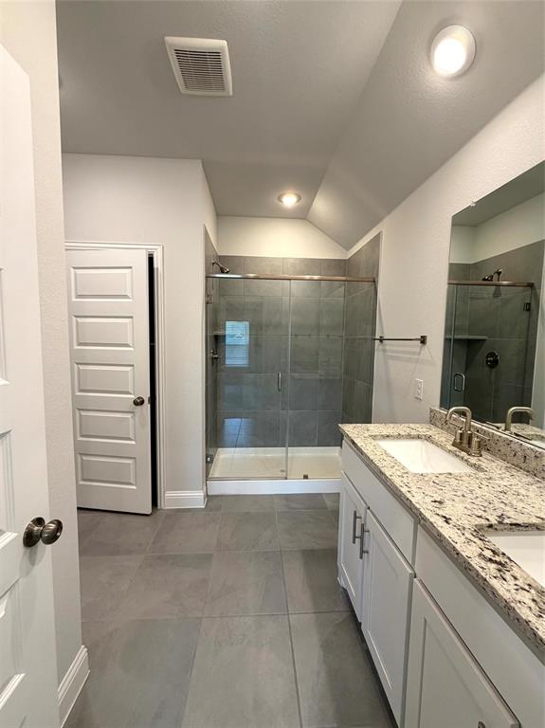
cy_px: 364
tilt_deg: -4.5
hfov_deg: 85.6
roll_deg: -1.4
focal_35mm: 14
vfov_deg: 102.1
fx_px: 294
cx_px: 272
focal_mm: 2.22
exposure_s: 1/120
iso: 250
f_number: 2.2
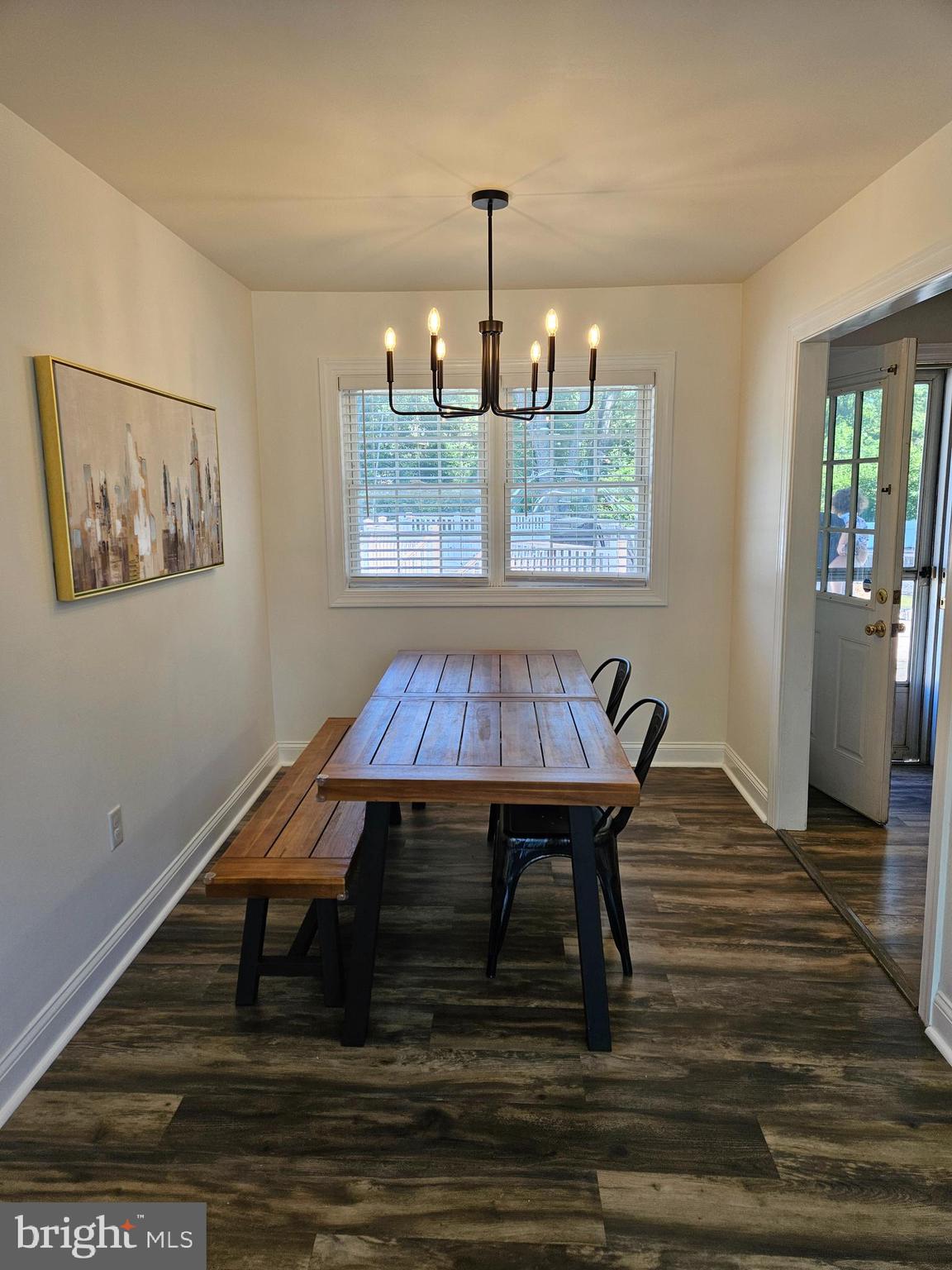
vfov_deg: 73.9
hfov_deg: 58.9
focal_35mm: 23
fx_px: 843
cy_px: 635
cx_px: 476
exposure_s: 1/120
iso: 50
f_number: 1.8
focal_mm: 5.4
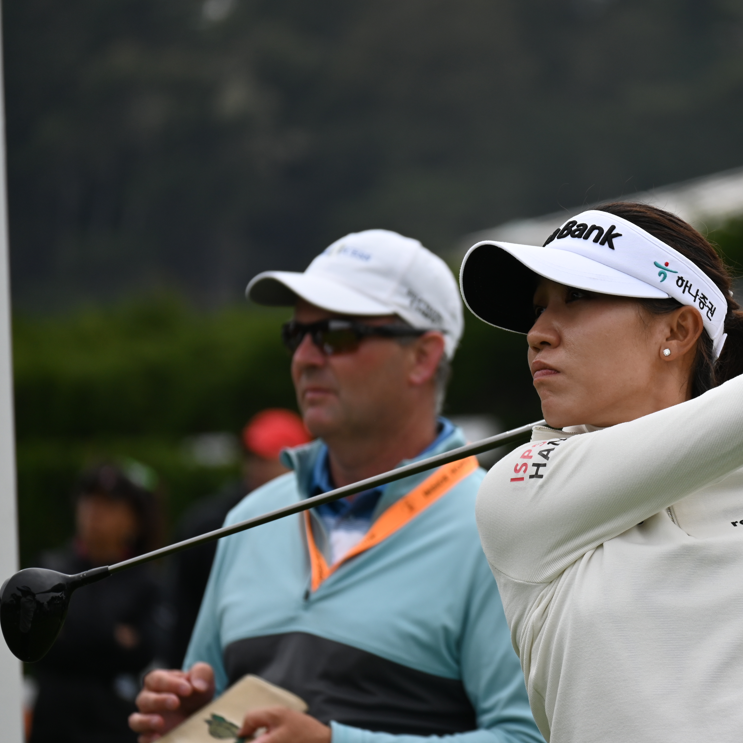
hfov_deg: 3.7
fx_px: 11632
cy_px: 372
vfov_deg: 3.7
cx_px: 558
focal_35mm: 479
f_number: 6.3
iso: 160
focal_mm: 250
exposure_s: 1/800
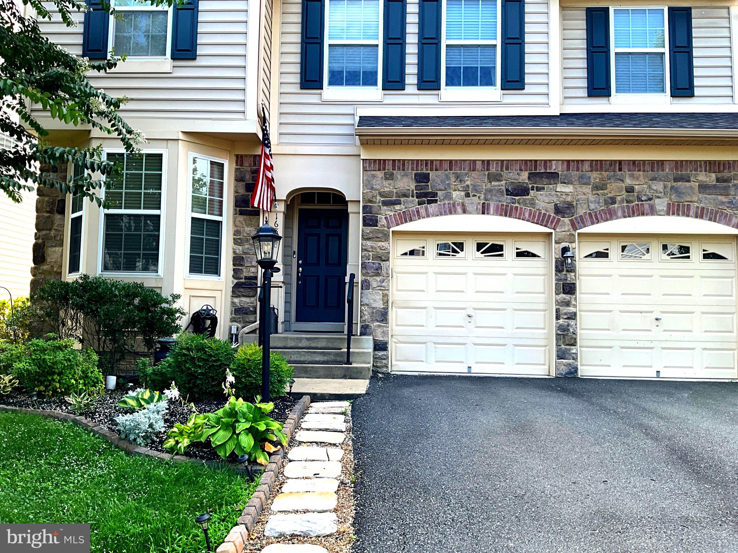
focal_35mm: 29
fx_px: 618
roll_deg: -1.1
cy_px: 276
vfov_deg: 48.2
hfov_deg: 61.7
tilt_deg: +4.1
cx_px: 369
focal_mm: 3
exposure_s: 1/327
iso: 25
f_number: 1.8
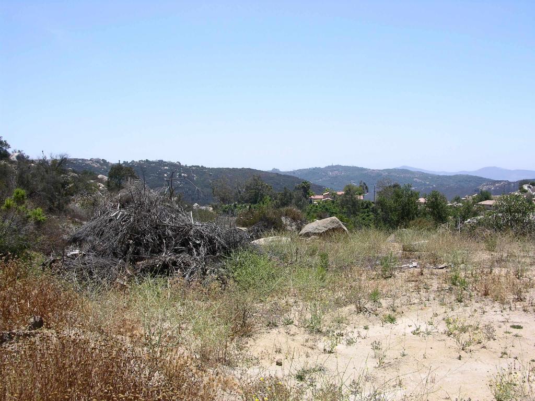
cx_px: 268
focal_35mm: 35
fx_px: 541
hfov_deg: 52.6
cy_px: 200
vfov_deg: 40.7
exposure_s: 1/188
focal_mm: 8.9
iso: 50
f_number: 8
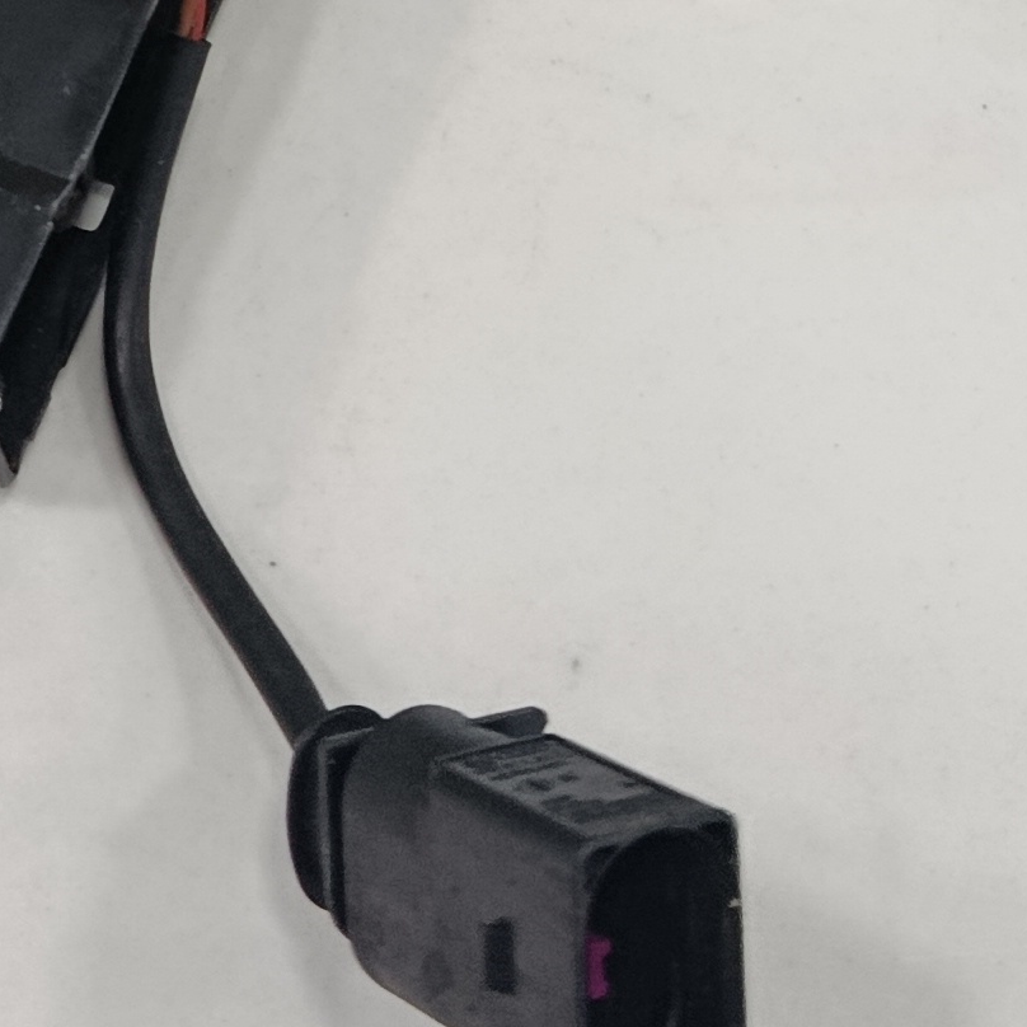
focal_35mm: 105
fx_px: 3524
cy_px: -636
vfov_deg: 15.0
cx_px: 342
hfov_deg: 16.5
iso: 823
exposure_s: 1/100
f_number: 1.7
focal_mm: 5.24
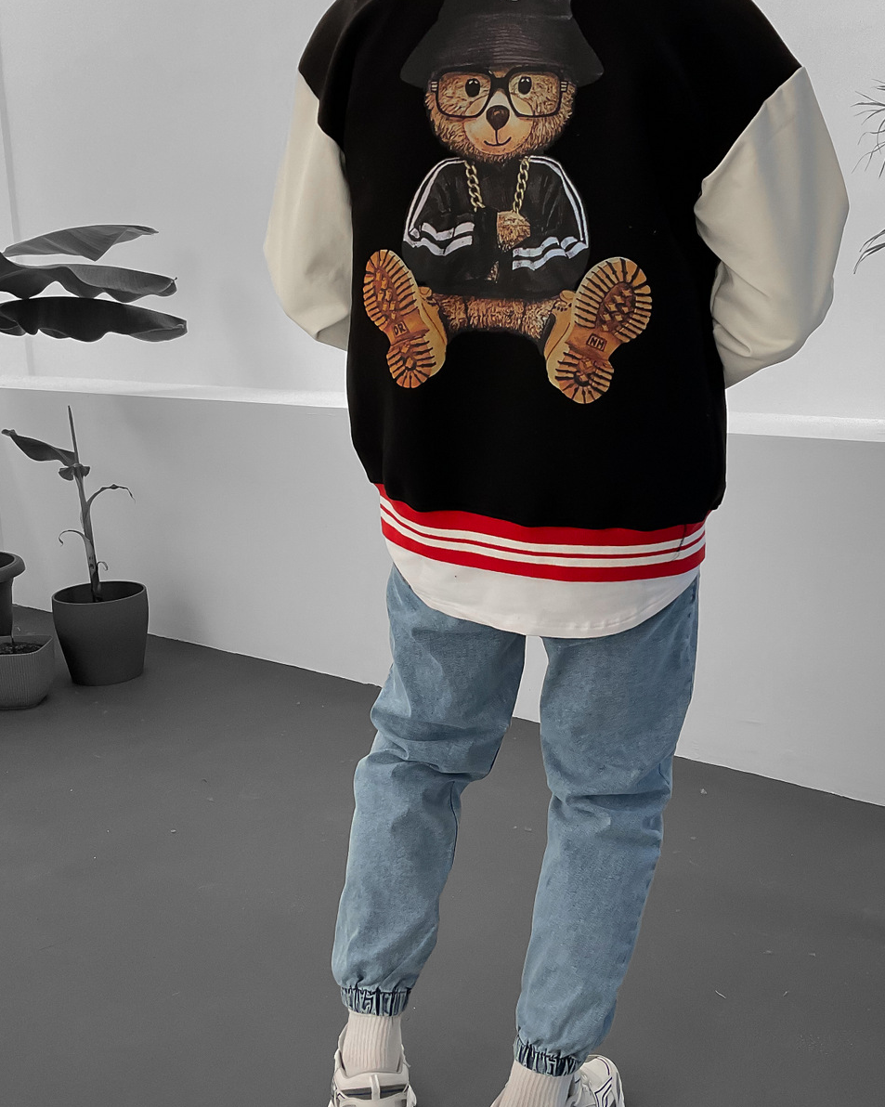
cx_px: 499
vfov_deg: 47.9
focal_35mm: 38
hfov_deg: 39.1
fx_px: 1245
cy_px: 554
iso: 64
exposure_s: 1/100
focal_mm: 3
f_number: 1.8
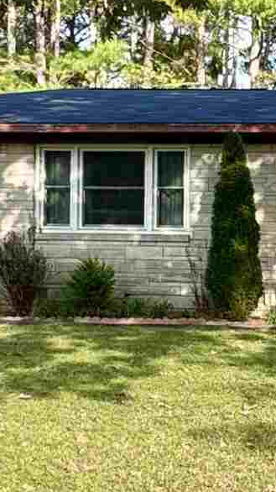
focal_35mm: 80
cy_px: 271
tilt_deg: -0.2
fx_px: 1042
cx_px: 409
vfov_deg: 26.5
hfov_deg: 14.2
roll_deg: -0.1
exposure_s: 1/290
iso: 40
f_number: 2.2
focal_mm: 2.22
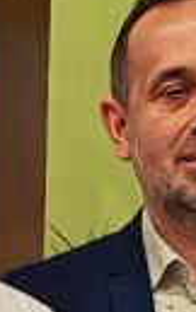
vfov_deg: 5.1
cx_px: -123
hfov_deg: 3.3
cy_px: 738
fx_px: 3416
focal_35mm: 401
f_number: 1.9
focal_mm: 6.12
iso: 400
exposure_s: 1/100
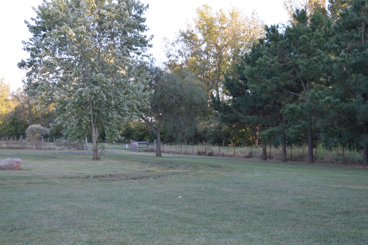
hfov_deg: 33.4
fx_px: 613
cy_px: 122
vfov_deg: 22.6
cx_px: 184
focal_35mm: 60
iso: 220
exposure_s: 1/125
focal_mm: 40
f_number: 5.6
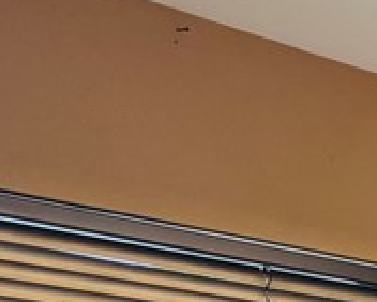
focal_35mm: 136
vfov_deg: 10.0
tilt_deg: -4.6
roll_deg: +0.8
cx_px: 936
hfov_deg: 11.4
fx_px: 1518
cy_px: 707
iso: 125
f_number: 1.78
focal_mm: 6.76
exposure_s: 1/120
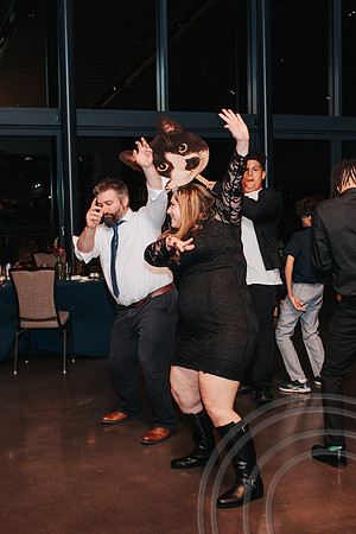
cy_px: 267
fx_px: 778
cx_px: 213
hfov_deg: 25.7
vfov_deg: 37.9
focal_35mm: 52
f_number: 3.5
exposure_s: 1/200
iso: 1000
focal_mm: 35
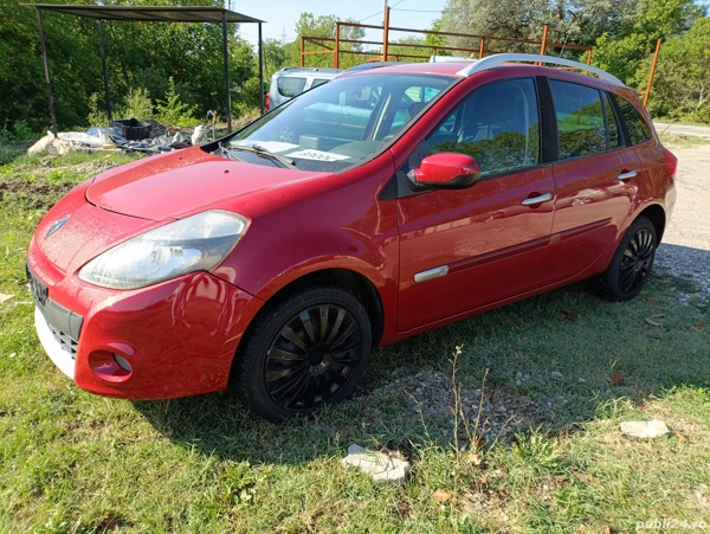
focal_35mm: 25
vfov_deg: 54.9
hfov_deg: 69.3
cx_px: 355
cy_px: 267
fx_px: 513
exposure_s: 1/140
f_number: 1.7
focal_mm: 4.71
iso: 50
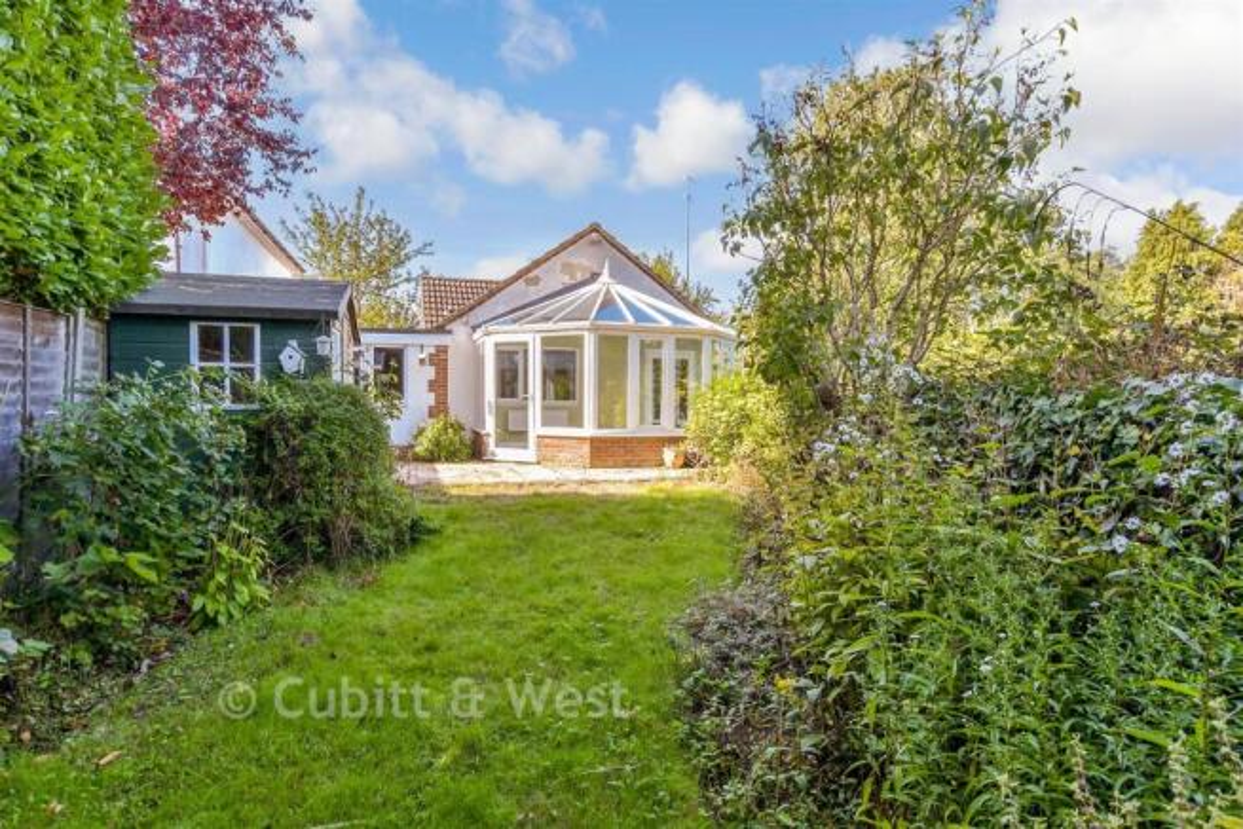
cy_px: 414
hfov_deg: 86.9
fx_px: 656
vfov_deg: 64.6
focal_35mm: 19
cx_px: 622
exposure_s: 1/125
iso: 200
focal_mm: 13
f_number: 8
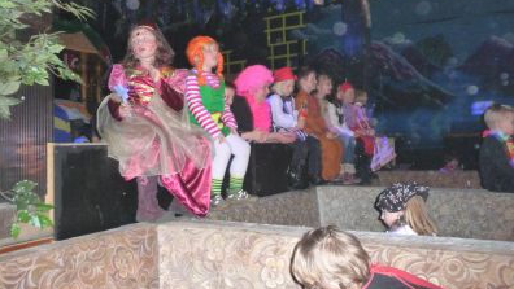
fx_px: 450
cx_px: 256
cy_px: 114
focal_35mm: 33
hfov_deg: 59.5
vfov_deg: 35.5
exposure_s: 1/8
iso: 640
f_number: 3.4
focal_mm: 5
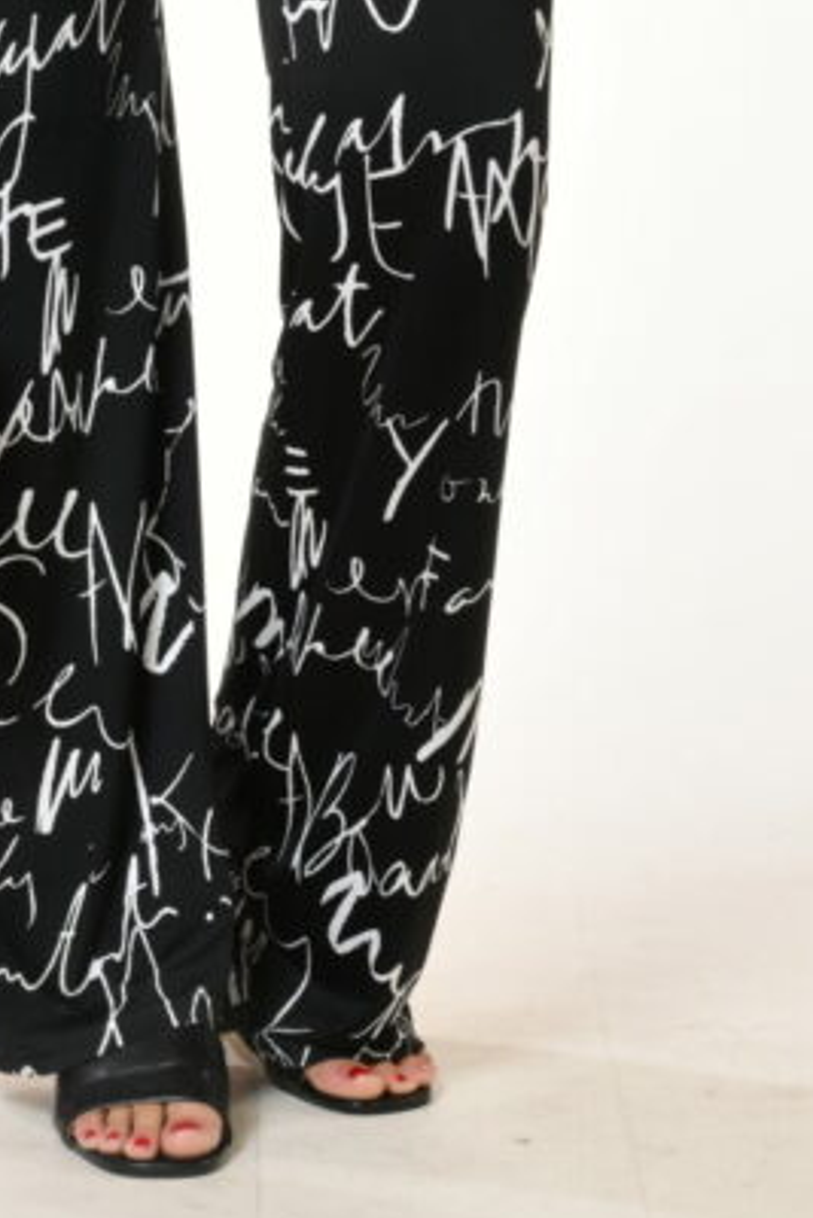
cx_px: 256
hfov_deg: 6.9
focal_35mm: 198
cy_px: -542
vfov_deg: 10.1
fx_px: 6701
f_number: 16
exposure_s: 1/250
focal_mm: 66
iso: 100
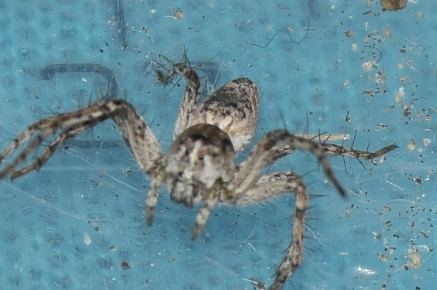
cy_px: 145
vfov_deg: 6.5
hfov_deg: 9.8
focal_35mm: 210
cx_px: 218
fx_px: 2544
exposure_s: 1/160
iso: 100
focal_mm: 140
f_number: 11
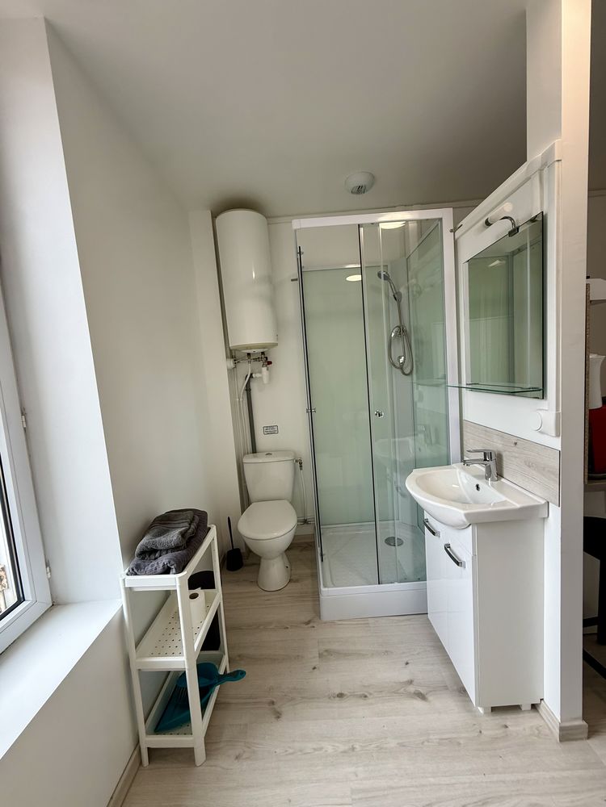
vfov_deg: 102.1
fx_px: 327
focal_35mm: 14
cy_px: 404
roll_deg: +3.7
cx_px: 303
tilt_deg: -4.5
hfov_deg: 85.7
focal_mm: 2.22
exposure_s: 1/99
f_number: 2.2
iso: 125
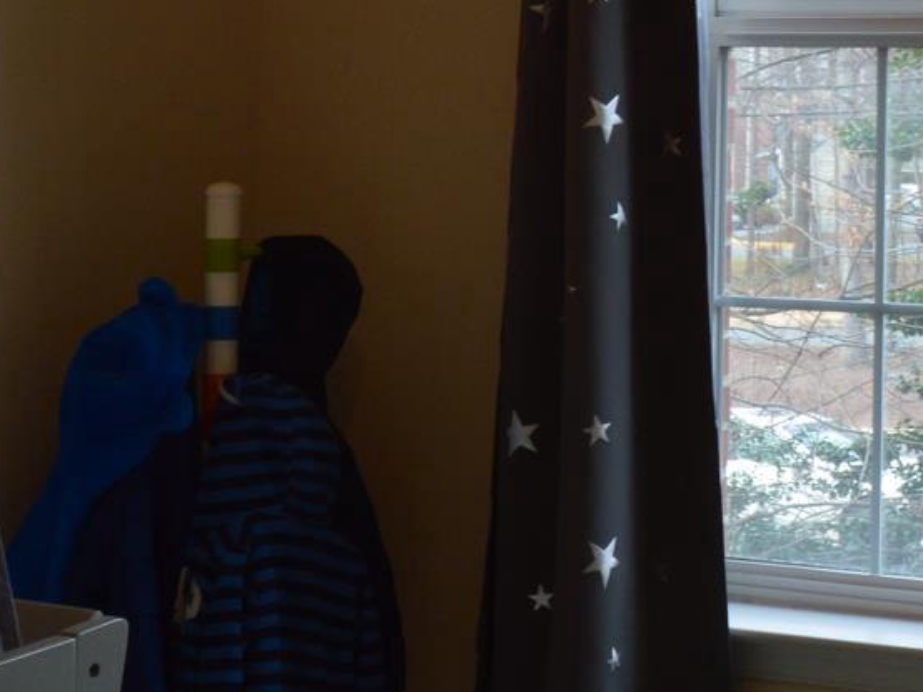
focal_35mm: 96
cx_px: 995
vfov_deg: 15.2
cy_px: 64
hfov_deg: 19.6
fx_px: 2560
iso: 400
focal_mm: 18
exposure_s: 1/40
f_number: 7.1
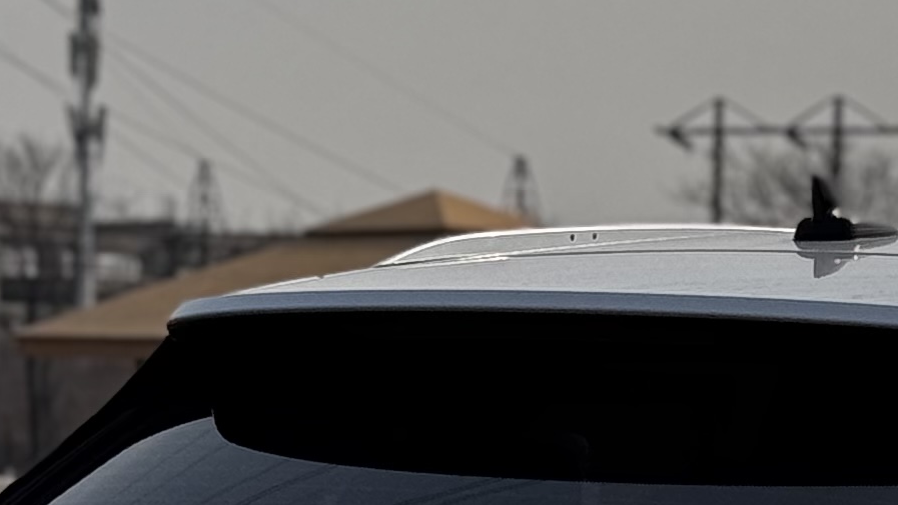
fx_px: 5597
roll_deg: -0.4
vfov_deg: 5.1
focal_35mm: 235
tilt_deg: -4.9
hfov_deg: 9.1
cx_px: 810
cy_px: 678
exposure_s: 1/9009
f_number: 1.78
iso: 64
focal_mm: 6.76
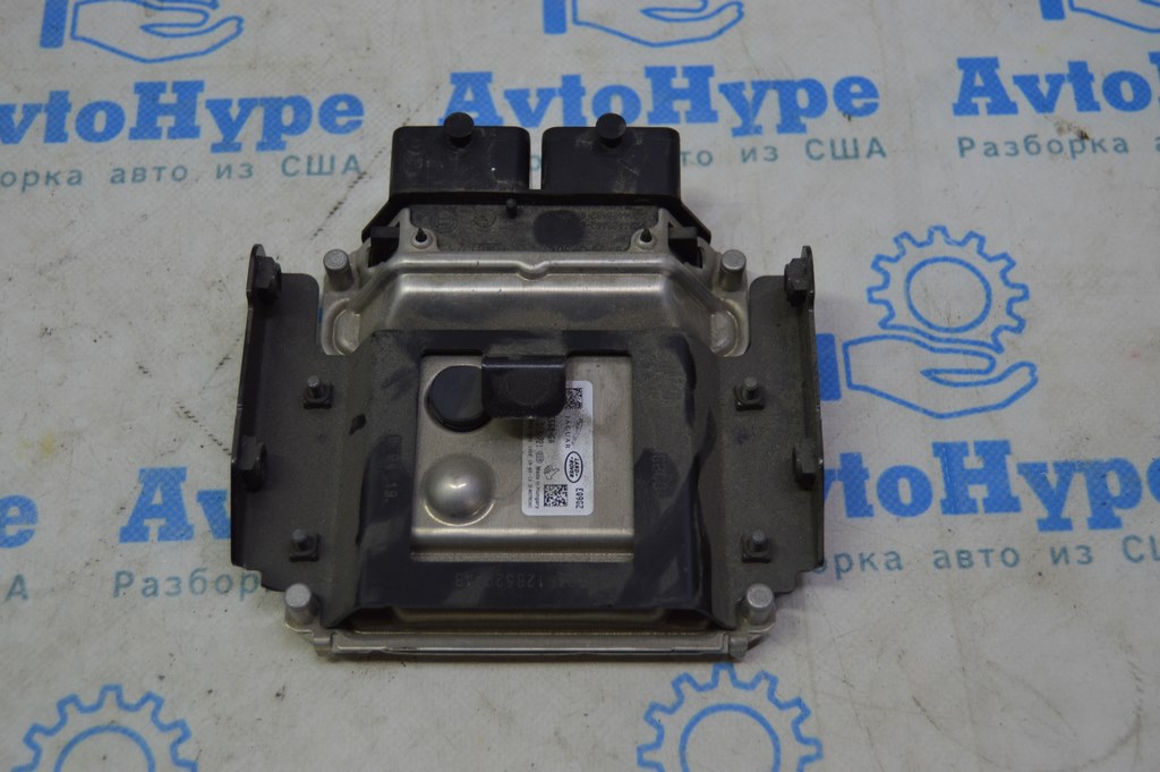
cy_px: 386
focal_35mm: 52
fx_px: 1690
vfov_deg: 25.7
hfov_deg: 37.9
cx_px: 580
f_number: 4.5
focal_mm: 35
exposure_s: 1/60
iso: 400
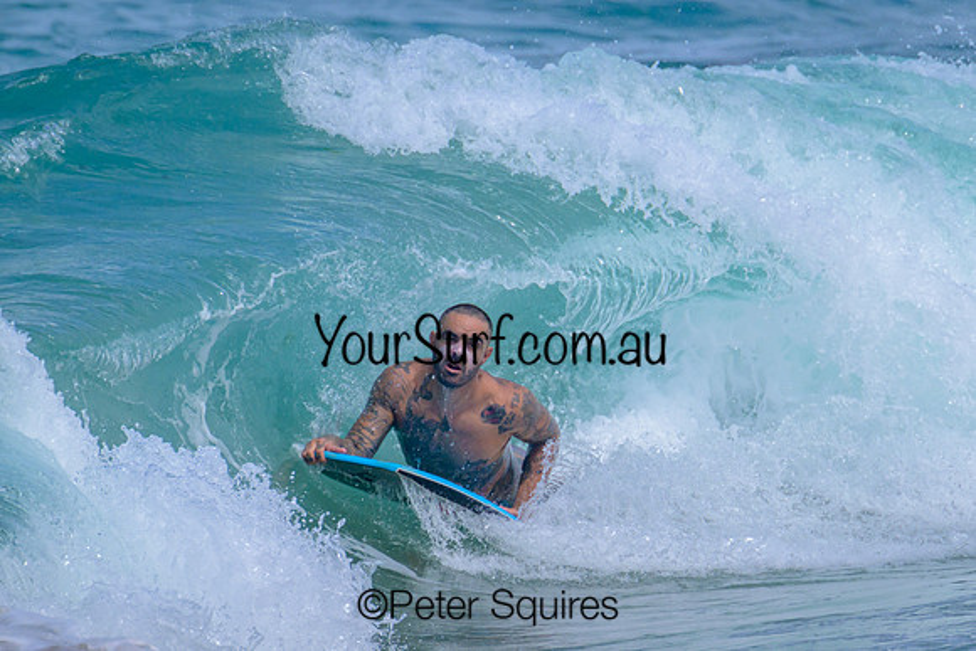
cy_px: 360
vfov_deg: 1.3
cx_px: 664
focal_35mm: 1088
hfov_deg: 1.9
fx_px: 29503
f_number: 11
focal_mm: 800
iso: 450
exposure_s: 1/2000
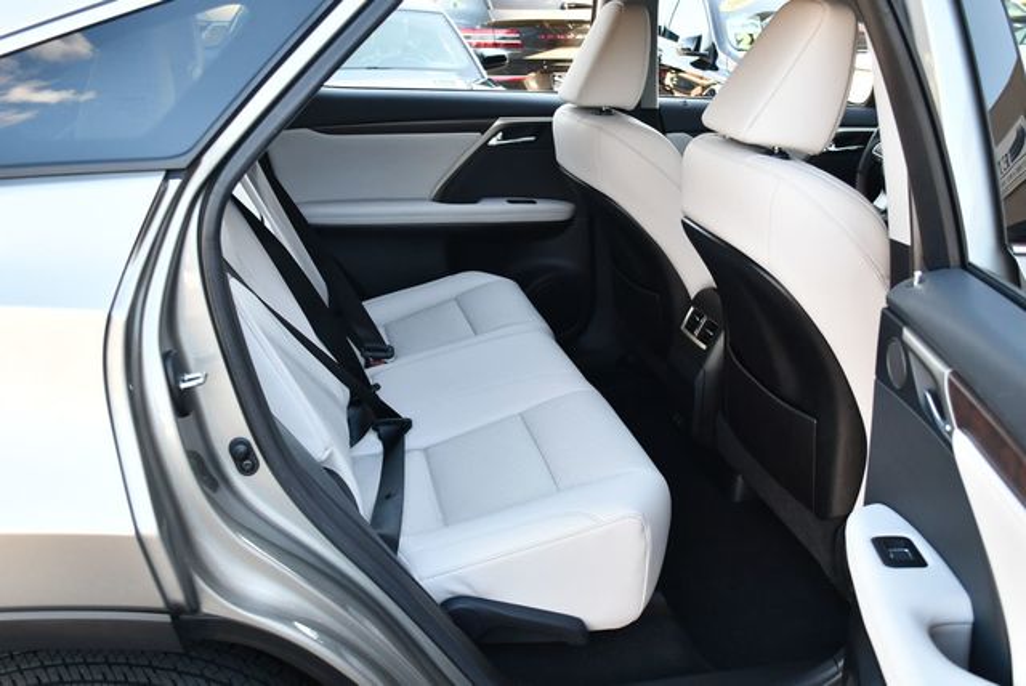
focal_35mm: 36
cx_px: 513
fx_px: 1027
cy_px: 343
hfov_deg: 53.1
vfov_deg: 36.9
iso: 640
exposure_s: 1/250
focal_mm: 18
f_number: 3.5
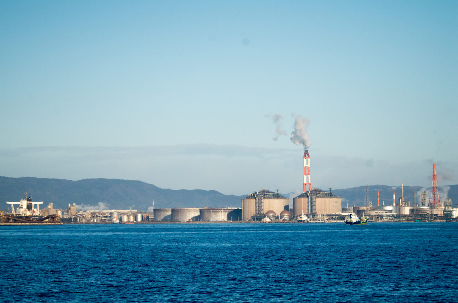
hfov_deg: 13.7
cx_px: 229
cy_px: 152
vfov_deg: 9.1
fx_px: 1905
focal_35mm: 150
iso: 400
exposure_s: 1/5000
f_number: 4.5
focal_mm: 100
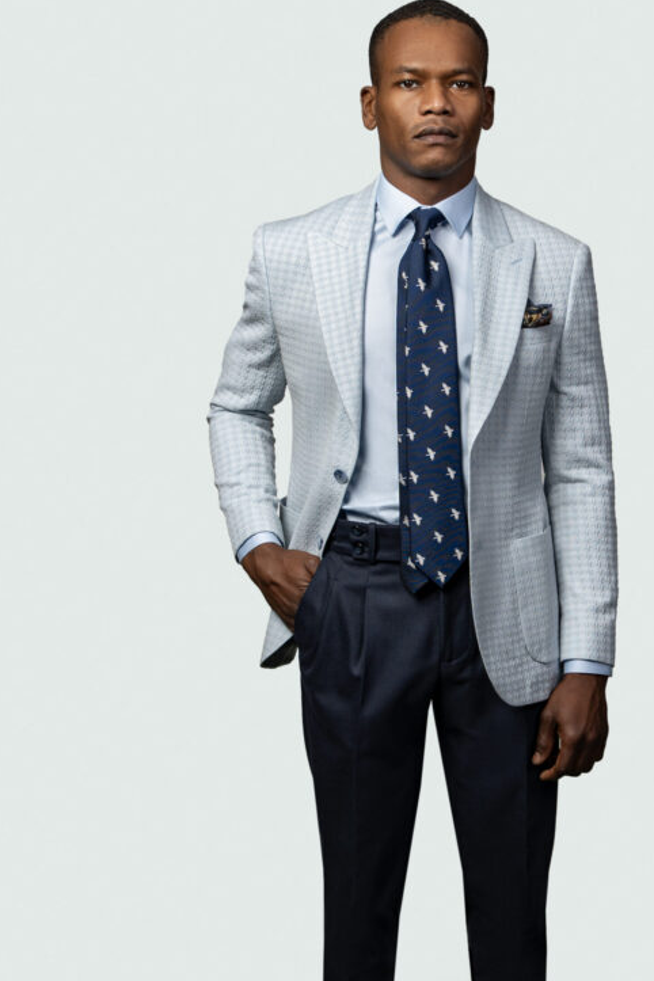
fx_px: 1662
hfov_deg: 22.2
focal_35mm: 61
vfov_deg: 32.8
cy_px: 589
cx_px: 422
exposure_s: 1/100
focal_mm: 28
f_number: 3.5
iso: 100
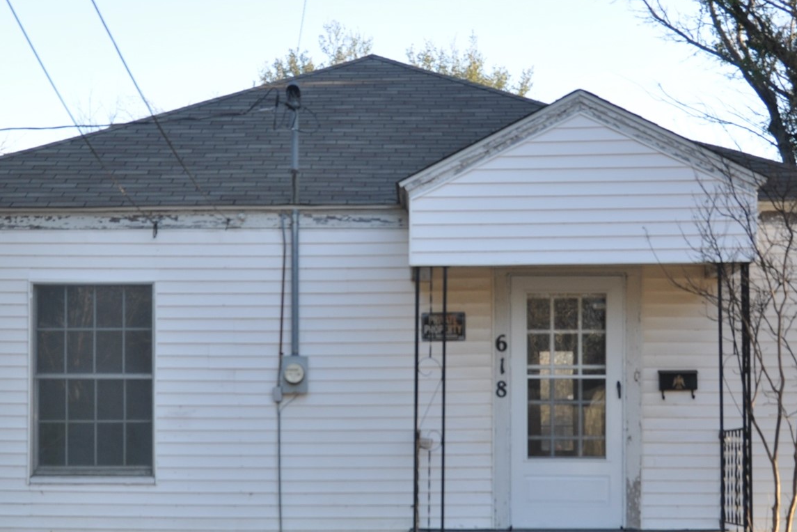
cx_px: 356
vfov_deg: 18.4
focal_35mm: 74
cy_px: 371
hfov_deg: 27.3
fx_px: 1639
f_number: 5.6
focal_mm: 26
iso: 200
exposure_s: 1/125
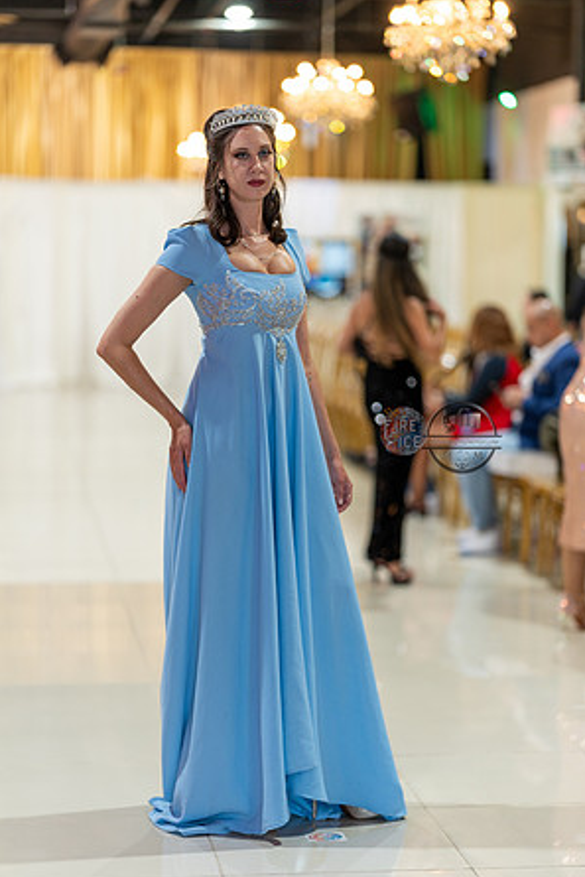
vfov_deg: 23.6
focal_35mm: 86
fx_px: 2094
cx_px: 293
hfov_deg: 15.9
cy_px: 438
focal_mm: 85
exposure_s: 1/160
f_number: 1.4
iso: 160
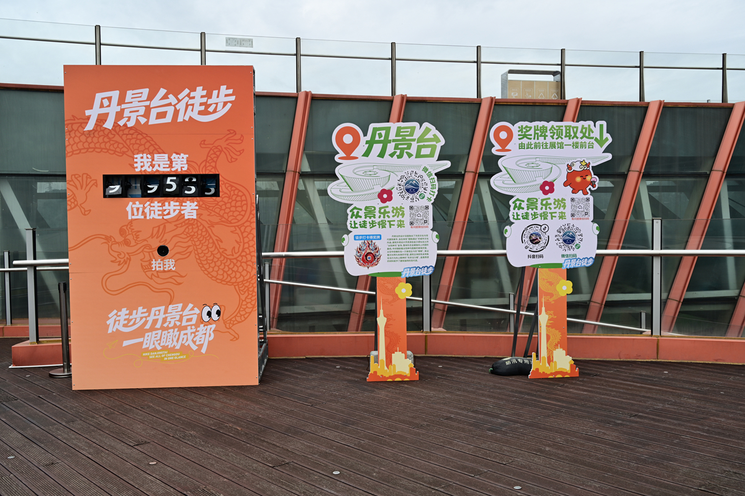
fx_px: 704
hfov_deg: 55.8
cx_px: 372
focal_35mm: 34
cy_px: 248
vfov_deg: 38.9
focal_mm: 34
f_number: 8
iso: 160
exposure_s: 1/200
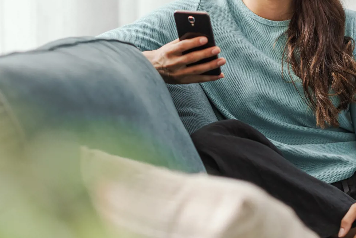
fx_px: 1653
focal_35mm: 167
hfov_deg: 12.3
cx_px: 236
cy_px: 61
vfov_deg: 8.2
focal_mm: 85
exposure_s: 1/125
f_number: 2.5
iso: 160
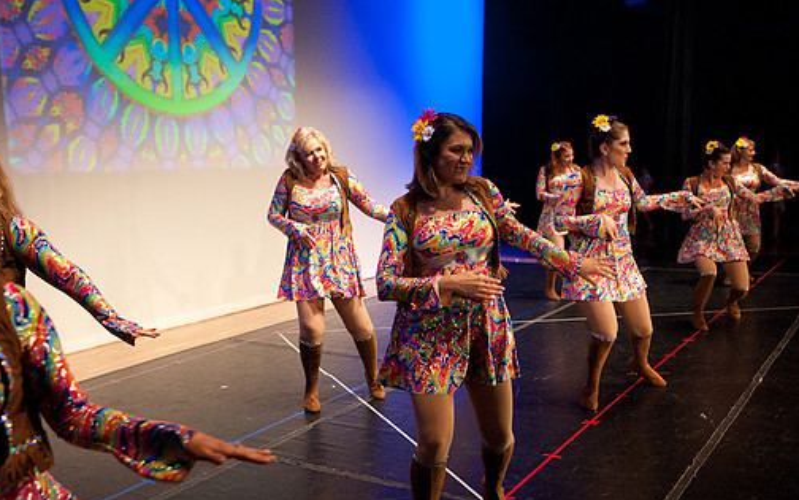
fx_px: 893
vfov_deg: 31.1
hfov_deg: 48.1
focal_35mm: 41
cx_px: 361
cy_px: 305
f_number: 4
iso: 3200
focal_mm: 35
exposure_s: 1/200
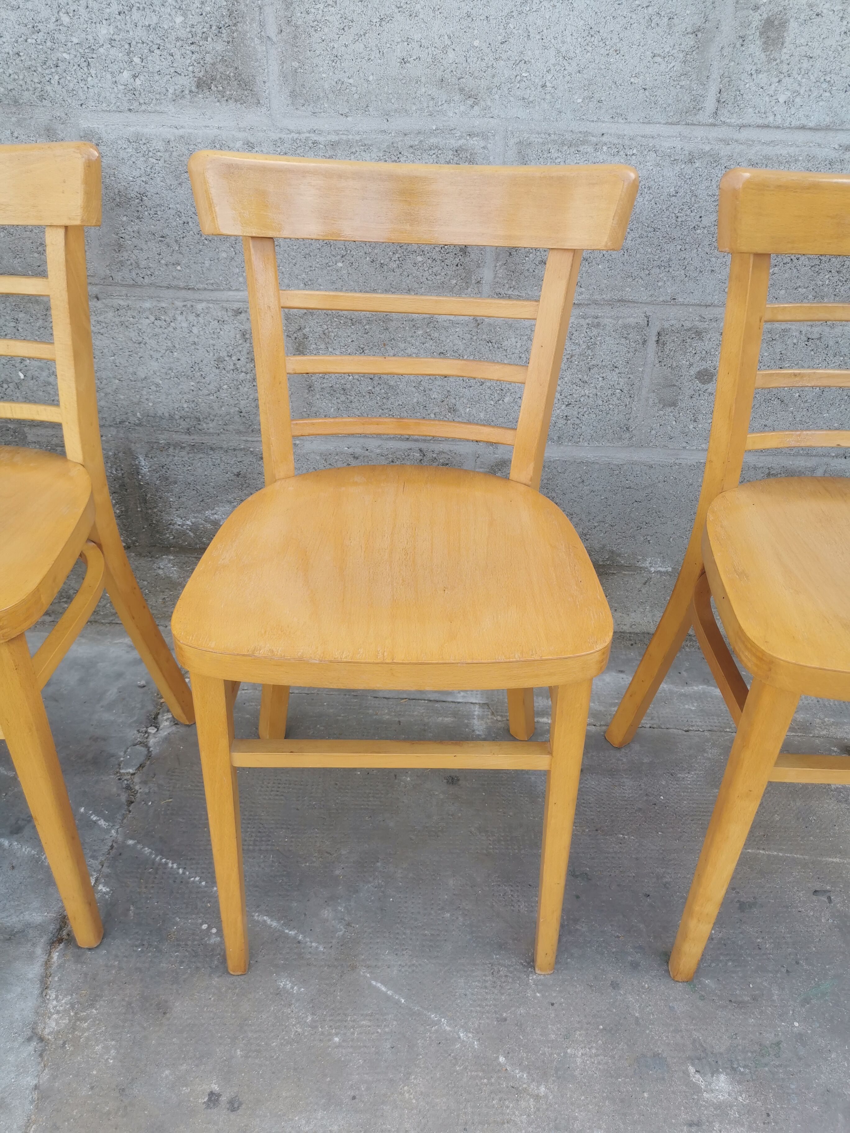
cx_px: 425
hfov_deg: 51.4
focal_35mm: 27
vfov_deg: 65.3
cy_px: 566
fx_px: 884
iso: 50
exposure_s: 1/335
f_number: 1.8
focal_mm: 5.58
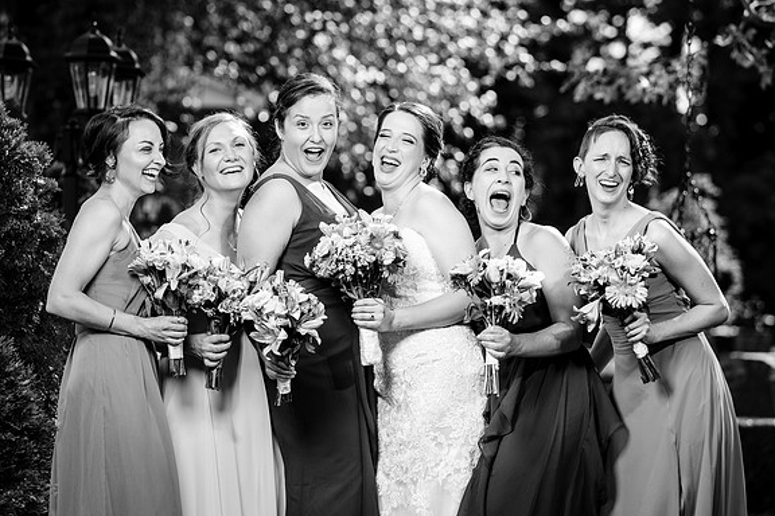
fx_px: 3659
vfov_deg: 8.1
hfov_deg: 12.1
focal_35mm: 170
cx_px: 394
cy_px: 278
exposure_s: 1/200
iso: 50
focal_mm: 140
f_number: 4
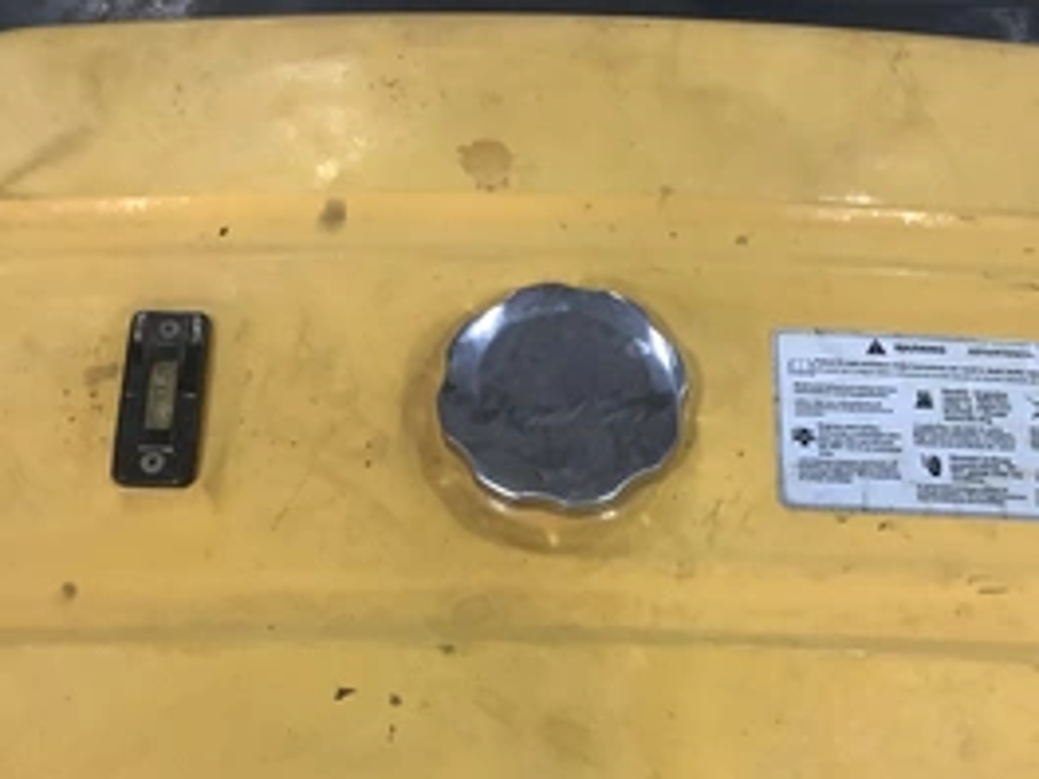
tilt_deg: -68.6
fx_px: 1411
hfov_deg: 40.4
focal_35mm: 47
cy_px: 555
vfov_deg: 30.5
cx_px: 567
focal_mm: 3.3
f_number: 2.4
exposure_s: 1/60
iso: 200
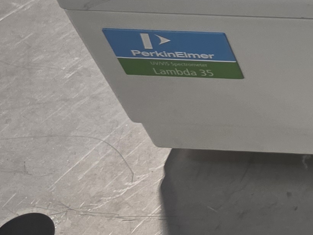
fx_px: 1022
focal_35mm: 113
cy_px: -191
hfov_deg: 13.8
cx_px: 688
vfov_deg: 12.0
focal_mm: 6.3
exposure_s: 1/120
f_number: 1.7
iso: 160
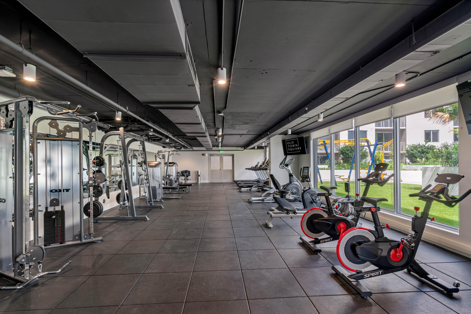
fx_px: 209
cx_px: 236
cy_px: 157
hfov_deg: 96.7
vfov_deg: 73.8
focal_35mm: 16
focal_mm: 16
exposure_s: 1/45
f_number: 8
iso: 800
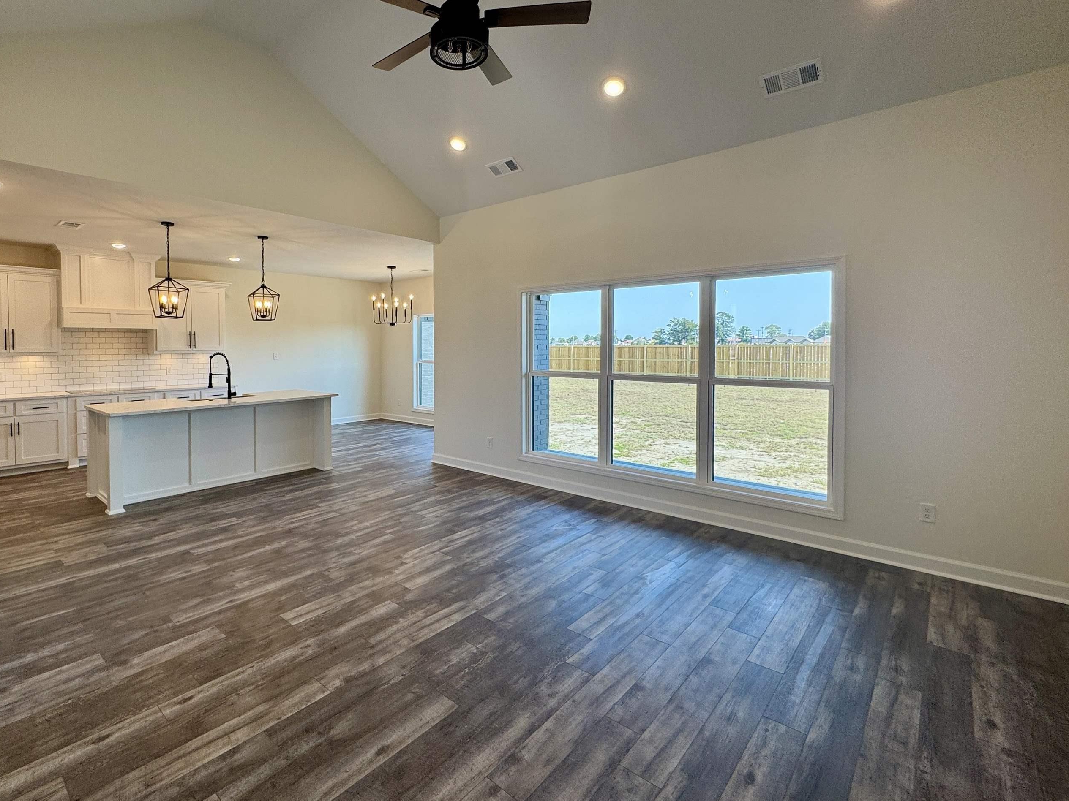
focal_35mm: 17
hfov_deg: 90.2
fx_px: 525
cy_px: 358
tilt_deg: -1.9
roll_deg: +0.0
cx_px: 442
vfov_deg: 74.5
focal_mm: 2.22
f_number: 2.2
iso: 40
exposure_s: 1/147
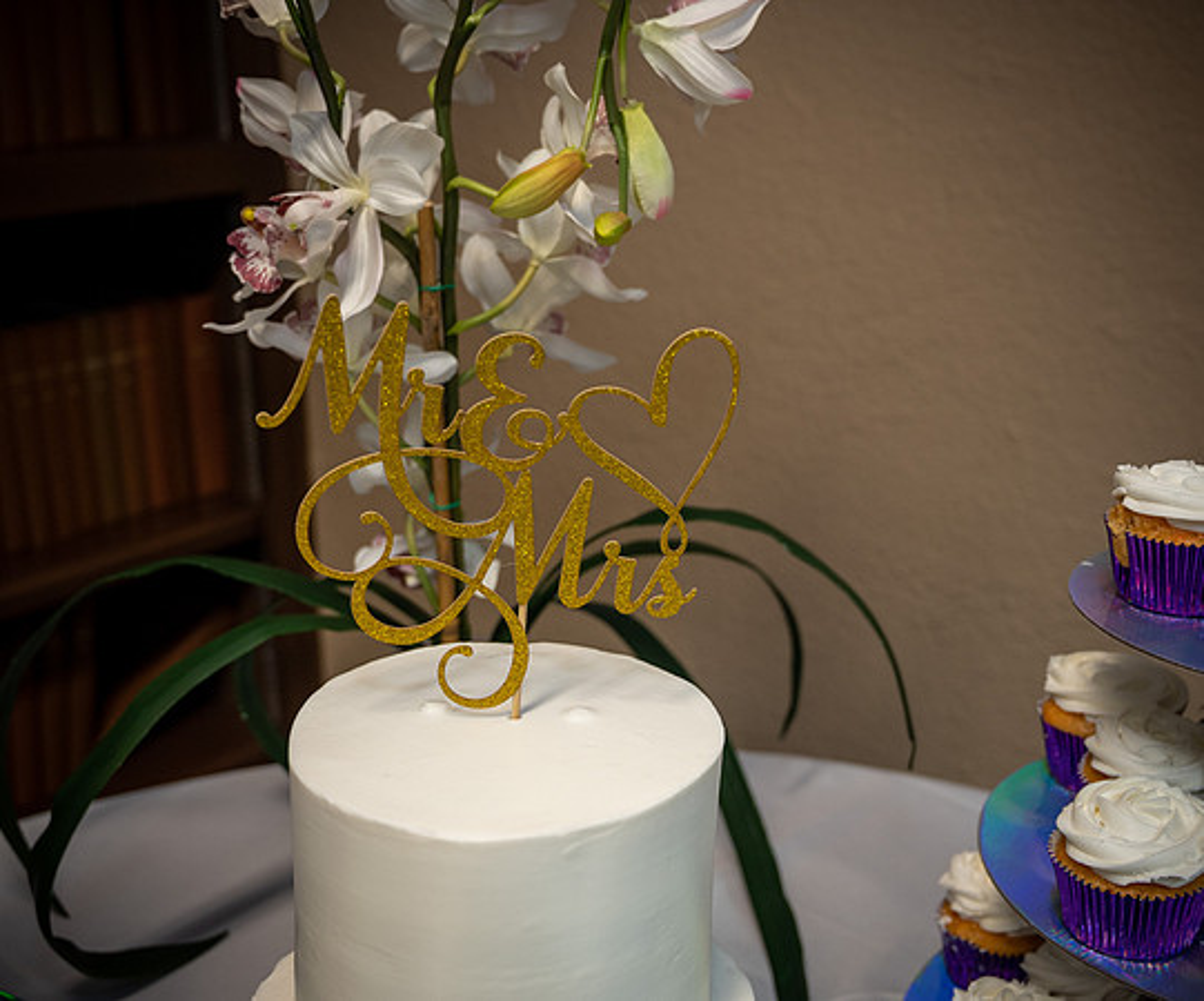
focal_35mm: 43
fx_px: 1544
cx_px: 640
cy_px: 500
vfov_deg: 35.9
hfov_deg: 42.6
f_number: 4.5
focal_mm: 37
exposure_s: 1/80
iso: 400
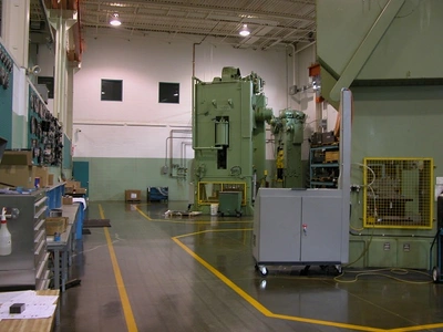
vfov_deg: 41.8
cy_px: 166
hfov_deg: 54.0
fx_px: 435
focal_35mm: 34
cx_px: 222
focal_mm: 8.9
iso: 100
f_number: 2.8
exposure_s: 1/13.9
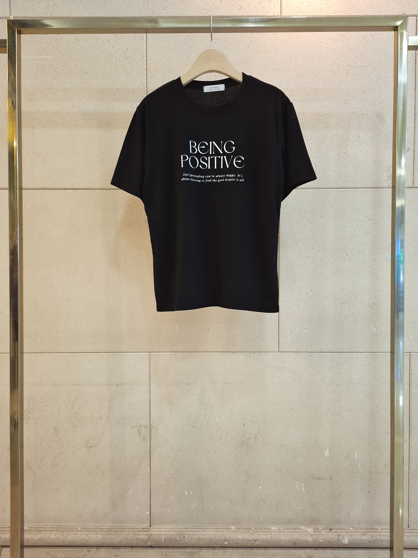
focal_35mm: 25
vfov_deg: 69.4
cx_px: 209
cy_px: 279
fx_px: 403
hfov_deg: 54.9
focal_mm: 5.23
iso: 160
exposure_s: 1/60
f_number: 1.8
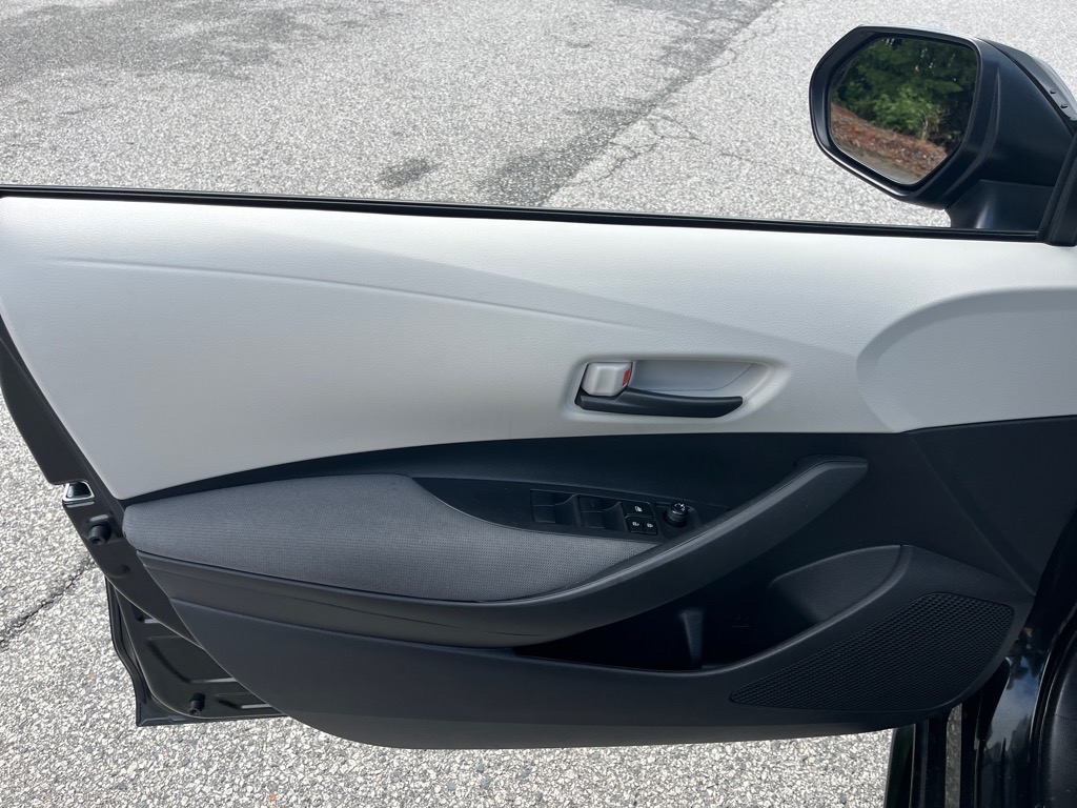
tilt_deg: -38.5
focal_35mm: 26
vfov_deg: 53.1
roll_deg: -4.4
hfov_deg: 67.3
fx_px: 809
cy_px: 404
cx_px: 538
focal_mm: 5.1
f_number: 1.6
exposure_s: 1/1009
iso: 50
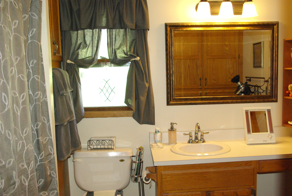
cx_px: 146
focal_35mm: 36
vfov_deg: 37.0
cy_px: 98
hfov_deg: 53.1
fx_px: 292
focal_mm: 24
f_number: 8
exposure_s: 1/60
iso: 1600
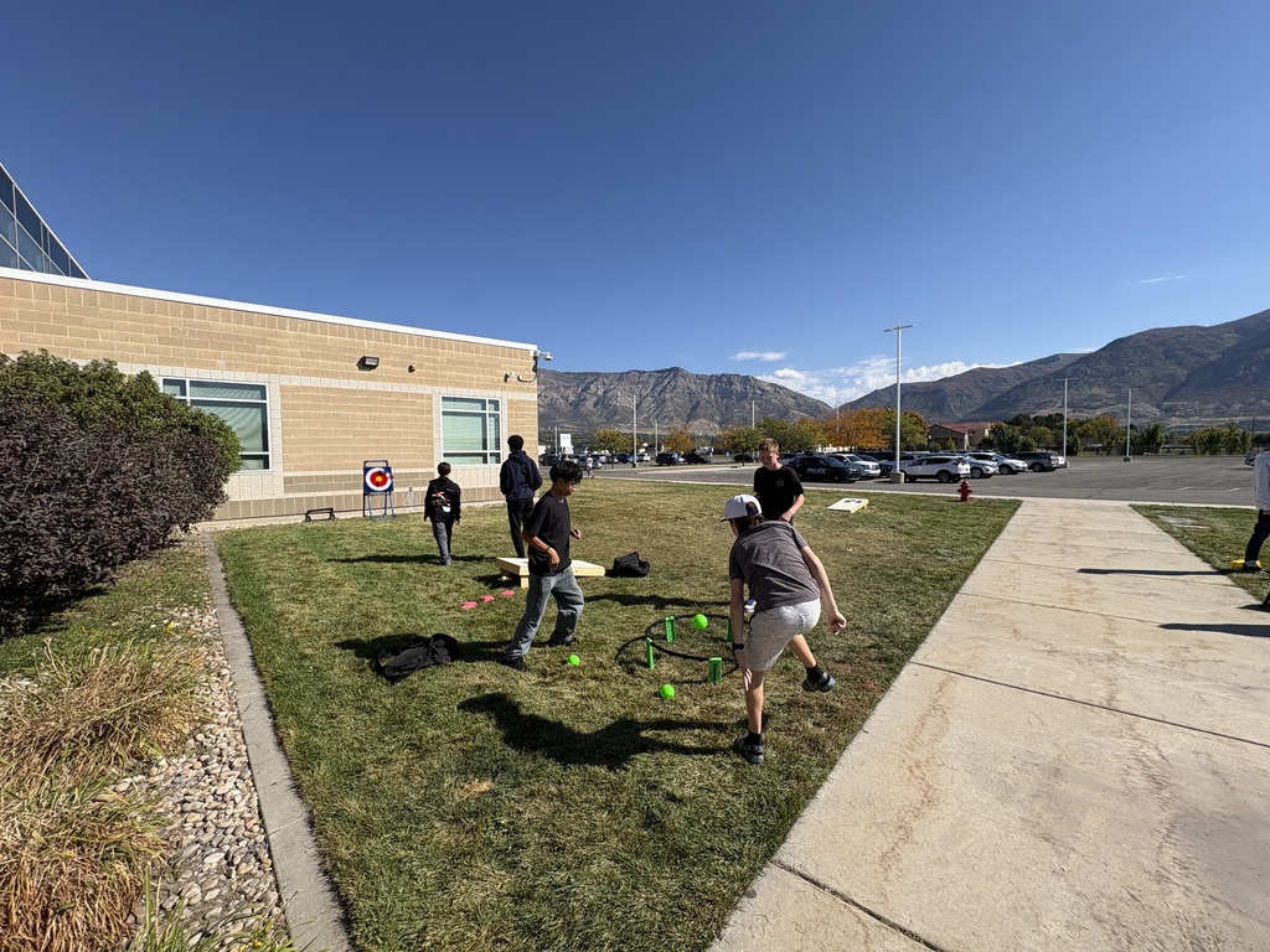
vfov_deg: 85.7
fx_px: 514
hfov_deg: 102.1
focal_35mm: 14
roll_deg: +0.9
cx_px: 635
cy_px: 476
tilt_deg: -1.8
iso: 50
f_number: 2.2
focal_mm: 2.22
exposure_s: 1/2208
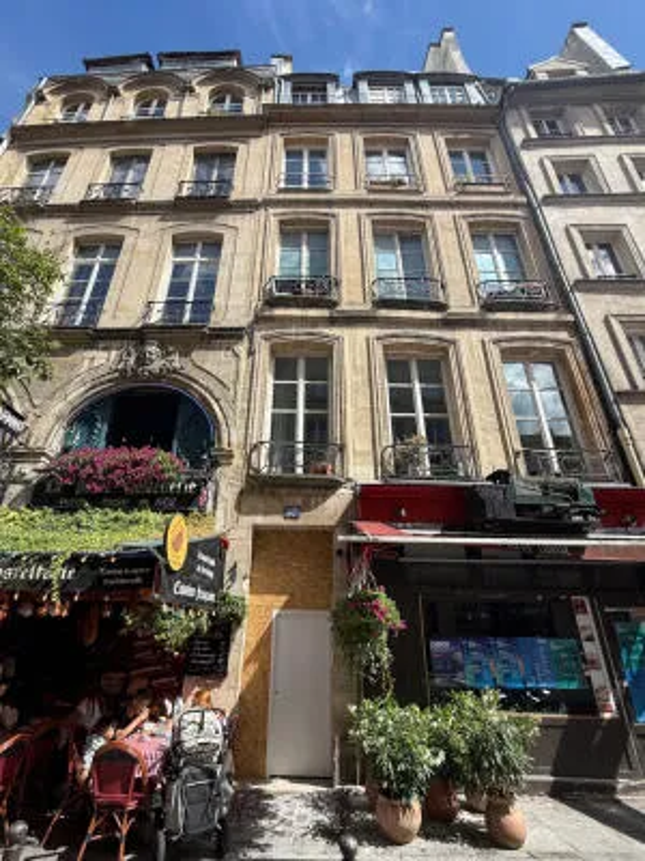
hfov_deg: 85.7
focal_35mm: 14
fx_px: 348
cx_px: 322
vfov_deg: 102.1
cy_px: 430
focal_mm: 2.22
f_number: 2.2
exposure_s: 1/1211
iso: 50
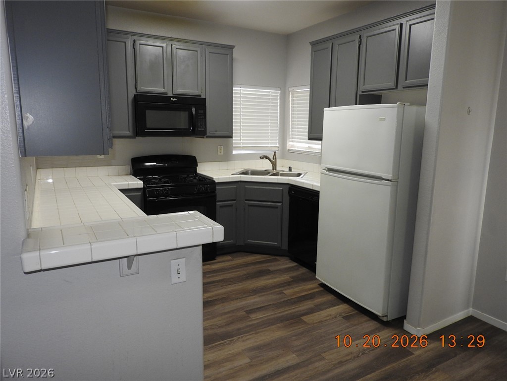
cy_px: 190
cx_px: 254
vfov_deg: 56.8
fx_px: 352
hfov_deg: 71.6
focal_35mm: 24
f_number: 3.3
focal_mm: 4.3
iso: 200
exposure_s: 1/30
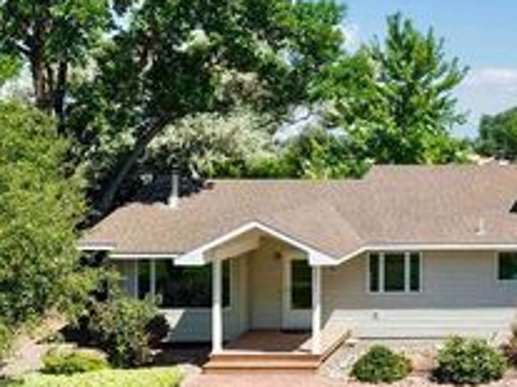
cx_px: 582
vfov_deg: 25.1
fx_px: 866
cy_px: 141
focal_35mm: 58
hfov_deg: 29.6
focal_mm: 8.67
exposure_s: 1/2500
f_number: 1.8
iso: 150
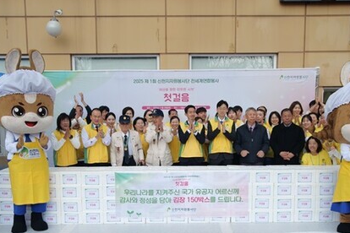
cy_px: 163
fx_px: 408
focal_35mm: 42
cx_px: 174
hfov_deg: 46.4
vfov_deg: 31.5
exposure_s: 1/125
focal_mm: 29
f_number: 8
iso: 100
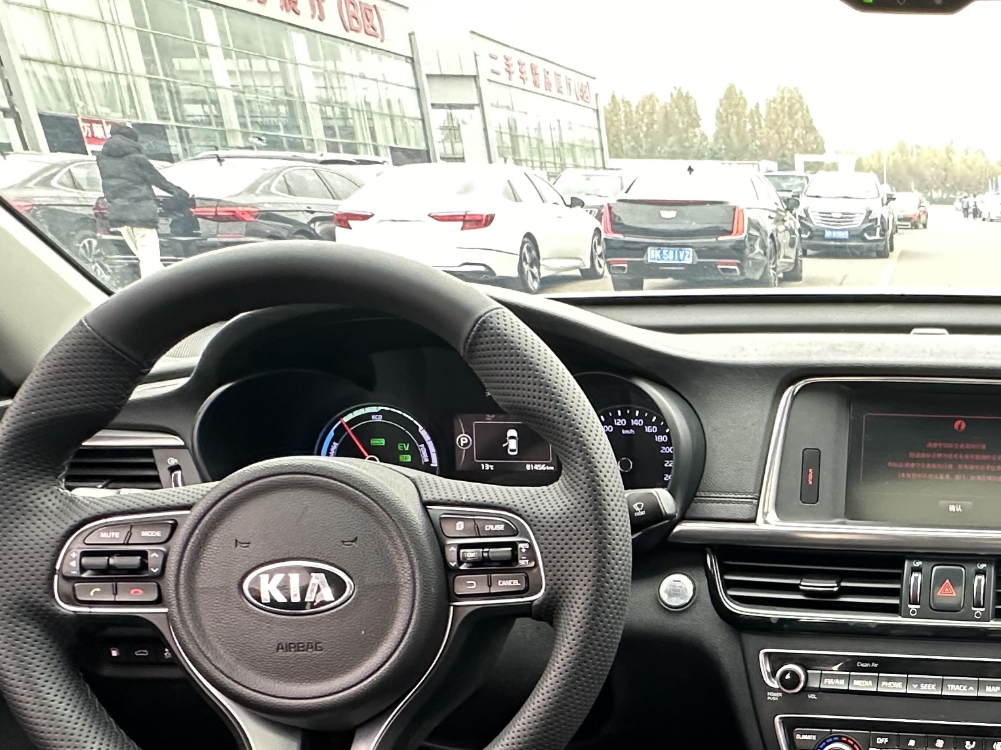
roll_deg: -1.0
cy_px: 663
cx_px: 981
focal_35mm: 37
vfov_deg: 36.5
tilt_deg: -22.8
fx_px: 1070
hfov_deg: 43.6
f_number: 2.2
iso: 320
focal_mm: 2.22
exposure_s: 1/60
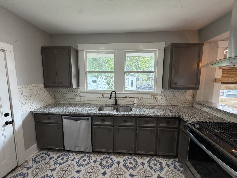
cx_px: 118
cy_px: 89
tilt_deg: -2.7
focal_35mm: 14
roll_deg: -1.5
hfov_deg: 102.1
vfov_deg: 85.7
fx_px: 96
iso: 320
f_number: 2.2
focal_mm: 2.22
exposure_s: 1/120
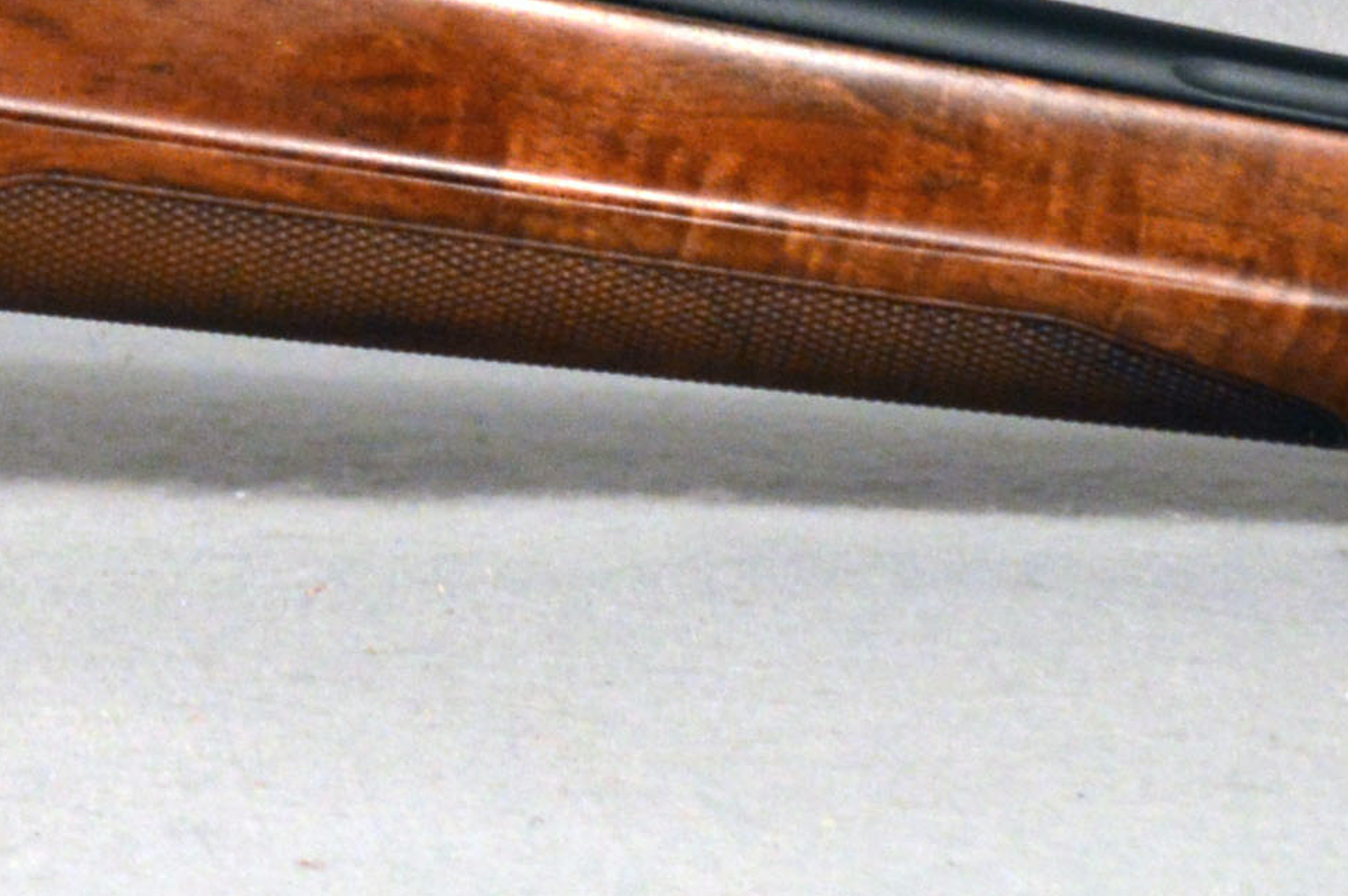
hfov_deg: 7.6
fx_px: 9839
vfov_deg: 5.2
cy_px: -300
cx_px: -913
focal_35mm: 263
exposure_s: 1/80
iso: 400
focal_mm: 28
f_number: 4.5
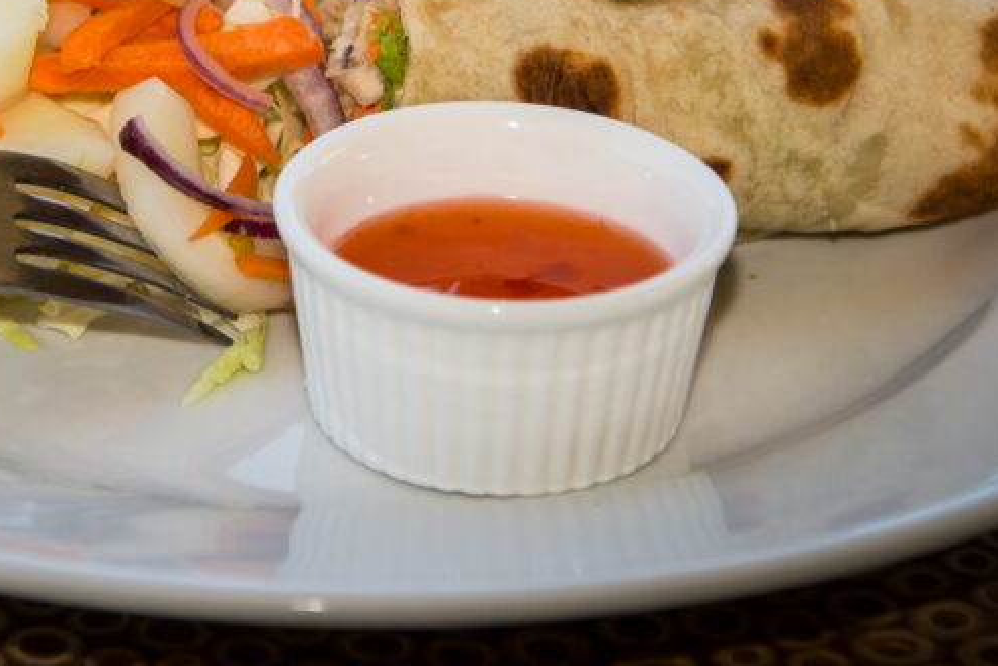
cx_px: 233
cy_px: 13
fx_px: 10371
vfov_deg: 3.7
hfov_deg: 5.5
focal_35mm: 374
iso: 100
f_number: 5.6
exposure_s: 1/200
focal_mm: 180
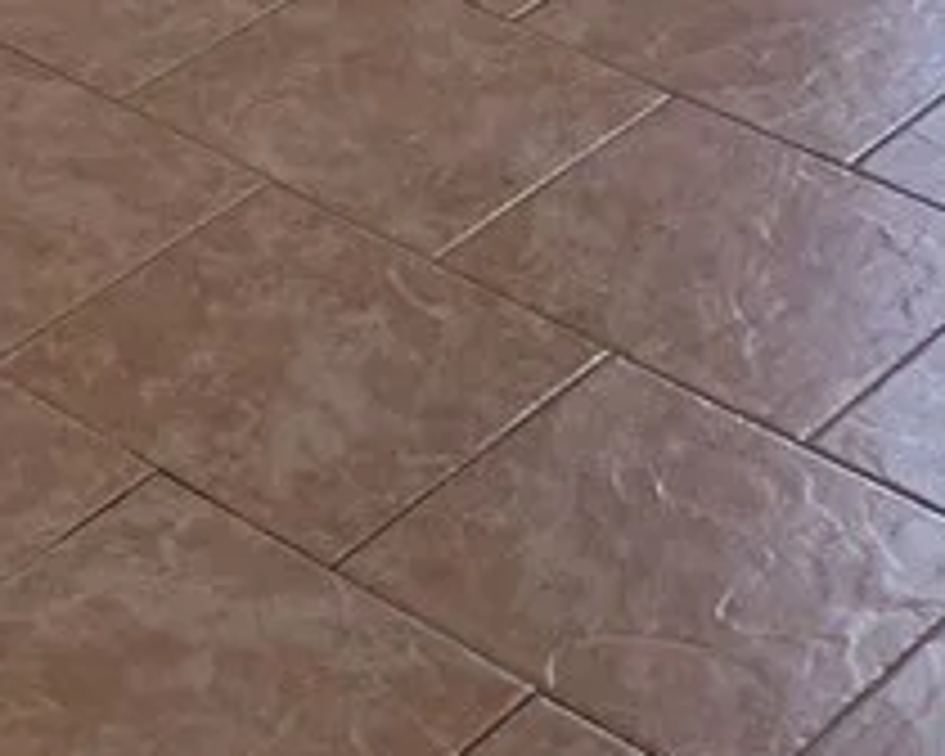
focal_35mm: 124
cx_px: -40
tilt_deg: -17.4
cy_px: -630
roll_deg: +0.9
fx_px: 3468
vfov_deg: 11.5
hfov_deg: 15.2
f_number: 1.8
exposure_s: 1/121
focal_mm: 4.25
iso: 80
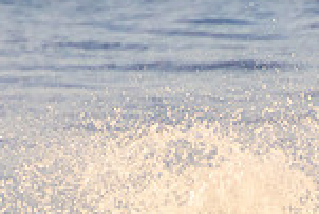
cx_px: 351
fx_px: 21189
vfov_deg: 0.6
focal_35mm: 2389
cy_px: 378
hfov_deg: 0.9
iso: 500
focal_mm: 400
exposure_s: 1/1250
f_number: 5.6
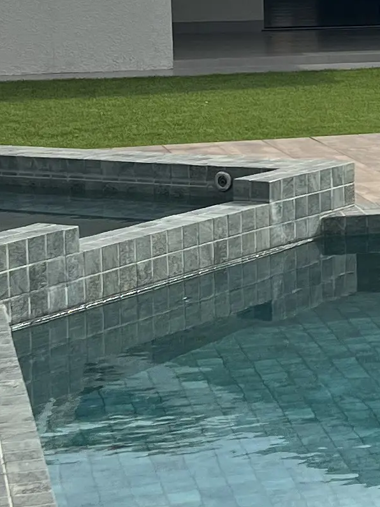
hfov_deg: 10.7
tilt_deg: -6.5
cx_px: 635
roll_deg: +0.9
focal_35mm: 132
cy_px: 75
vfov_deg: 14.8
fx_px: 1931
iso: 50
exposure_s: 1/5587
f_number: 1.5
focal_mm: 5.7
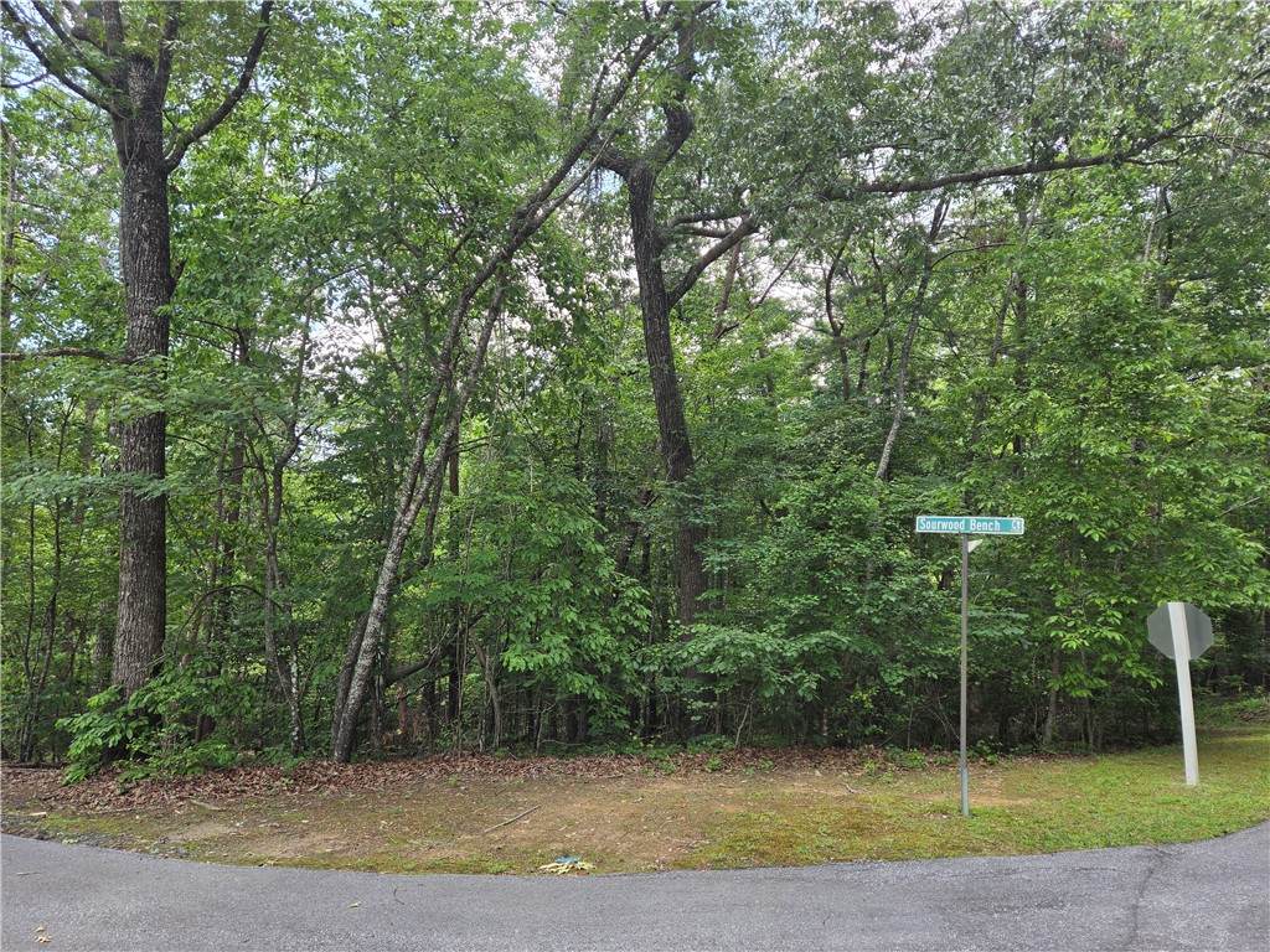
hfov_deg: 73.9
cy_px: 476
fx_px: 844
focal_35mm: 23
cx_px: 635
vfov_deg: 58.9
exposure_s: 1/359
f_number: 1.8
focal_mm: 5.4
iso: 50
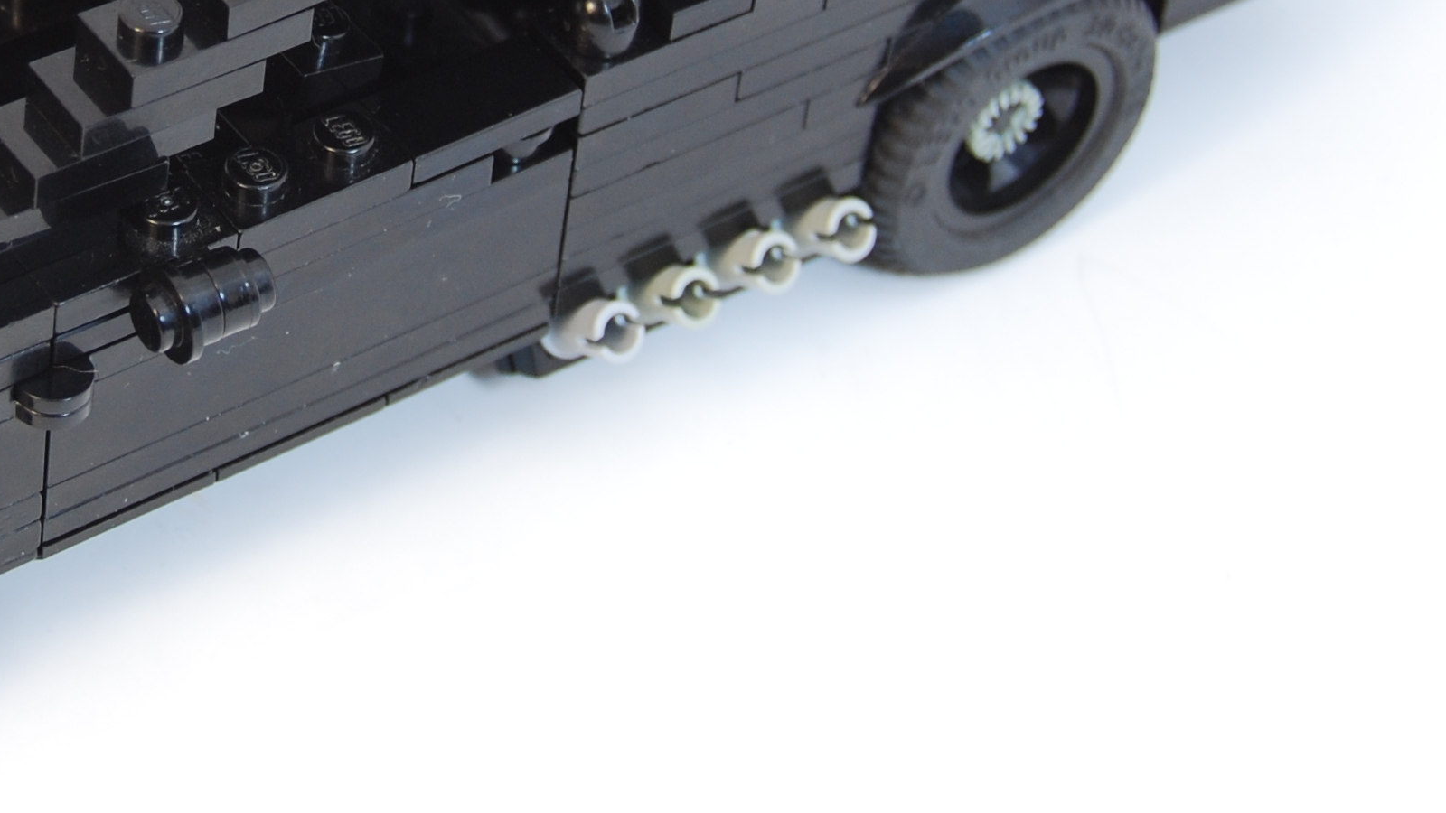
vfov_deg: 9.0
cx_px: 78
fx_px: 5110
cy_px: -95
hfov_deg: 15.9
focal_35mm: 133
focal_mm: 35
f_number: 4.8
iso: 200
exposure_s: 1/50
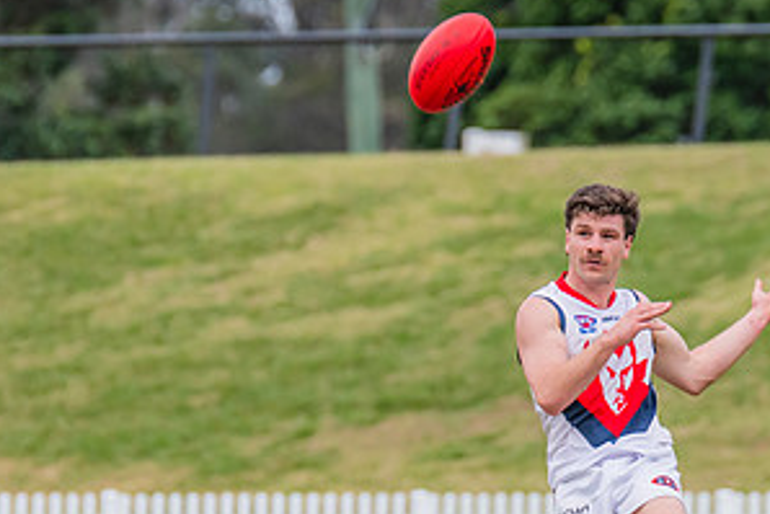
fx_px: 22746
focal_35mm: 1063
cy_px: 327
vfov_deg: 1.3
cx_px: 482
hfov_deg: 1.9
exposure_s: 1/1250
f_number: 7.1
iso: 800
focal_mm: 420
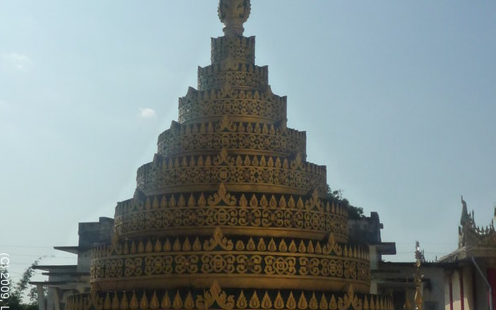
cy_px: 119
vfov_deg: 19.4
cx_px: 247
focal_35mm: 67
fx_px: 906
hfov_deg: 30.6
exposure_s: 1/640
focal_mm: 5.8
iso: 160
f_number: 8
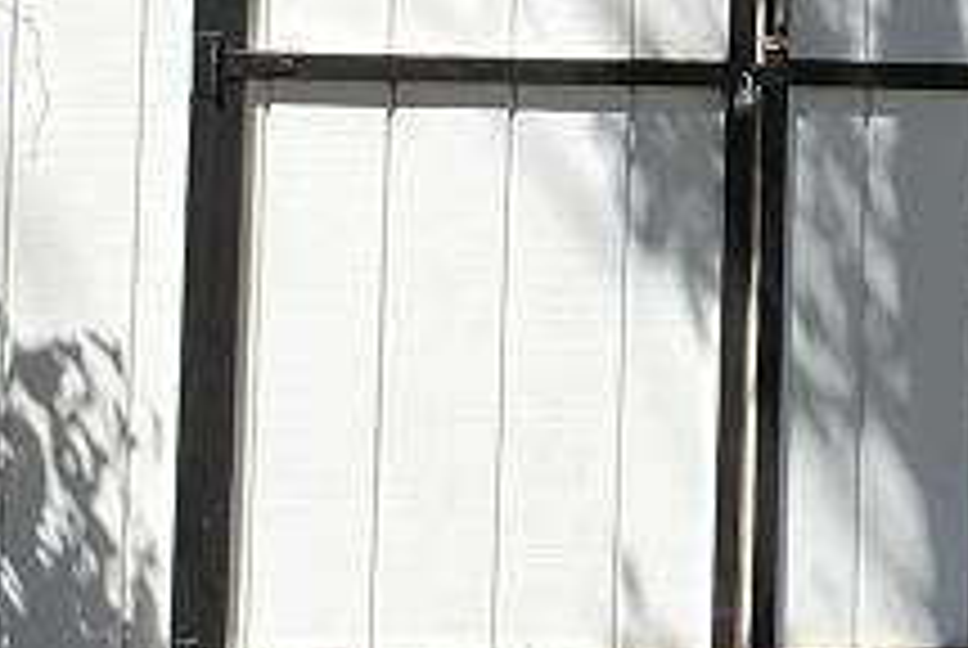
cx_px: 1049
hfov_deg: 14.3
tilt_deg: +0.7
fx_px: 3770
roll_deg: -0.4
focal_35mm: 140
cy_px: -9
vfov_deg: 9.8
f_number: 2.2
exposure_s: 1/1099
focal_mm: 4.15
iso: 25
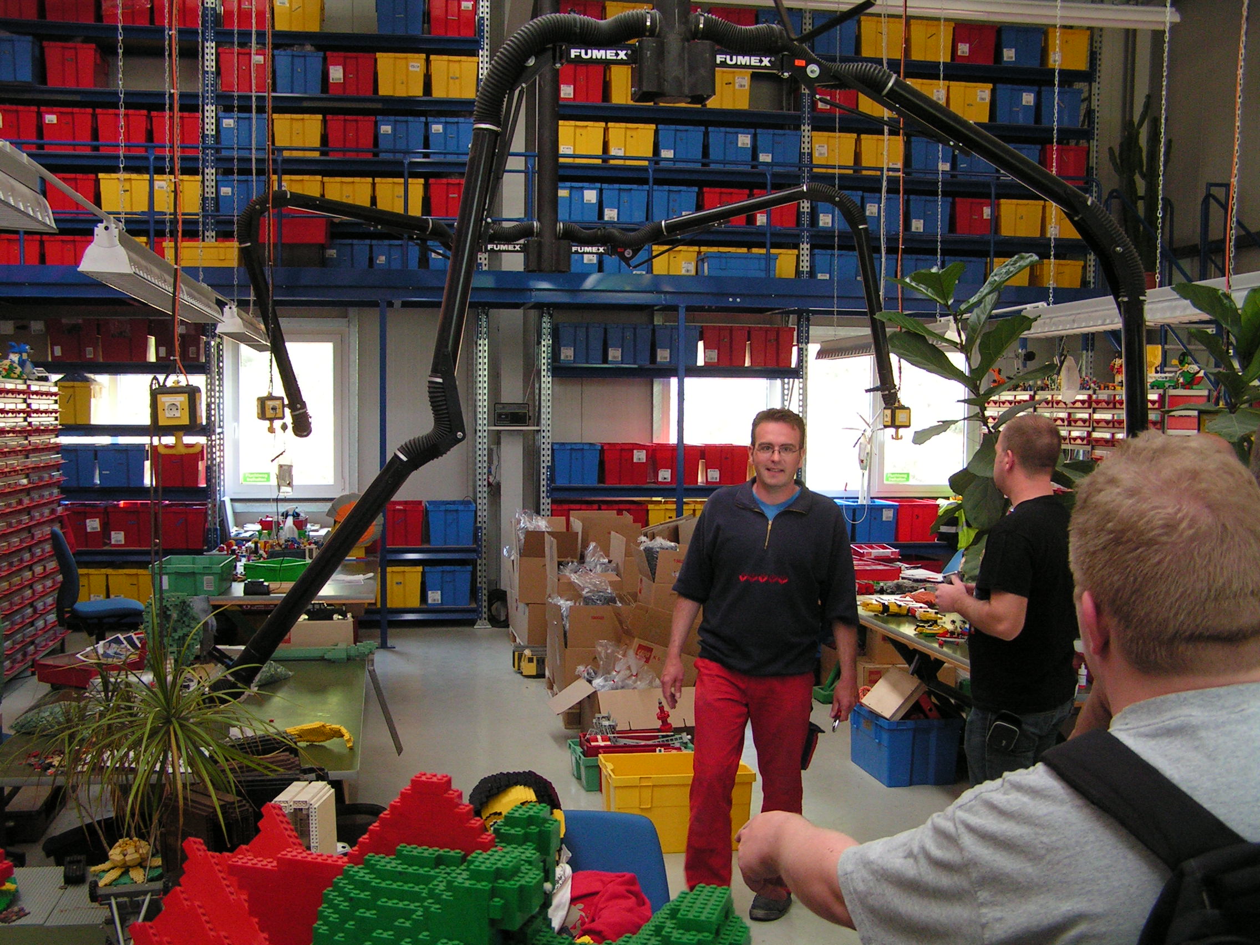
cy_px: 472
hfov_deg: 49.0
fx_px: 1383
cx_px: 630
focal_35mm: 38
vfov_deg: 37.7
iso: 100
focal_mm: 6.3
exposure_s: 1/50
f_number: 2.8
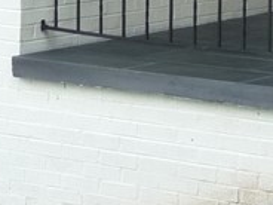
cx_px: 381
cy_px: -221
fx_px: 1980
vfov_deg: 5.8
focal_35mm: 251
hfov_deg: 7.8
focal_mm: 7.6
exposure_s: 1/80
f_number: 4.1
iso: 100
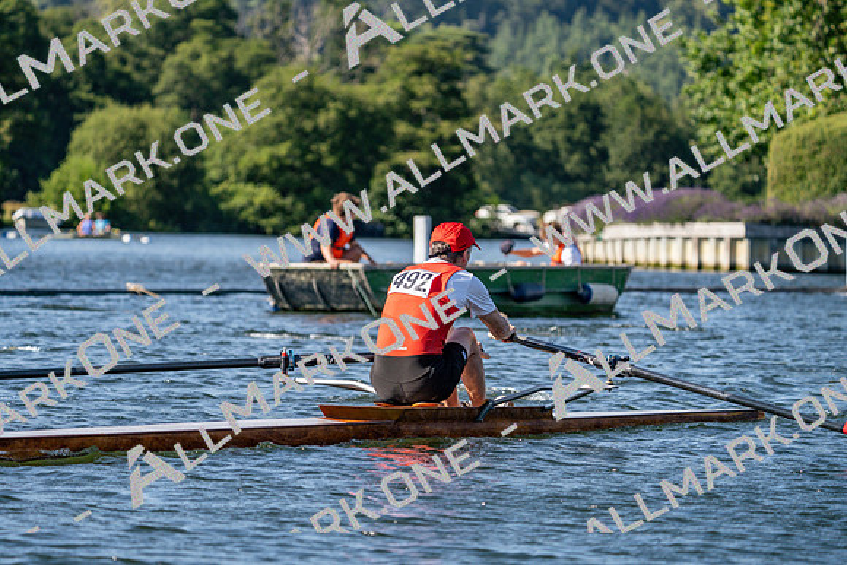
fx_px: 4706
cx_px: 424
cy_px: 282
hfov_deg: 10.3
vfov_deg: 6.9
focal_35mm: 200
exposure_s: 1/1600
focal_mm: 200
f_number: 5.6
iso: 320
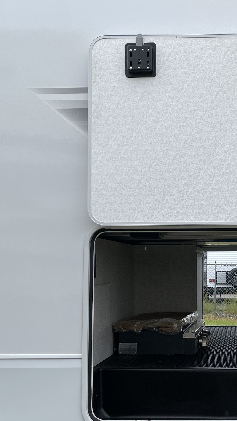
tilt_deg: +6.2
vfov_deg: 41.3
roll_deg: +0.0
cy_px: 235
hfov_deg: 23.3
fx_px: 559
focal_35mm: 50
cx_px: 214
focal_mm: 4.2
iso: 32
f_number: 1.6
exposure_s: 1/940
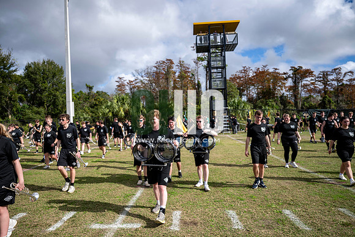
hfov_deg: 73.7
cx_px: 178
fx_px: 237
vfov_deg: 53.2
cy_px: 118
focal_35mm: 24
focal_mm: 24
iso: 40
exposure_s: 1/1250
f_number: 2.8
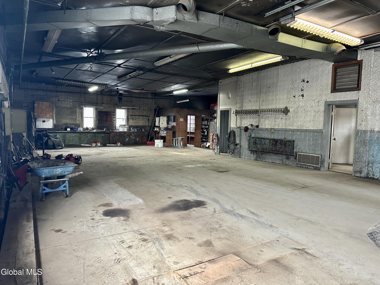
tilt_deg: -3.0
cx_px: 190
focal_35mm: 24
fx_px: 263
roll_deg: -1.7
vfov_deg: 56.8
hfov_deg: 71.6
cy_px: 142
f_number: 1.78
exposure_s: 1/60
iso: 400
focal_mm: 6.86
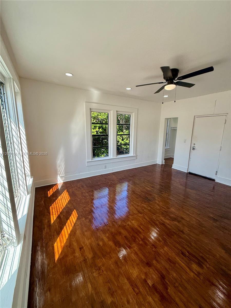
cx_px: 116
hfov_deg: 85.7
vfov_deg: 102.1
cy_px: 154
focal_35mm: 14
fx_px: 125
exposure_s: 1/205
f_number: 2.2
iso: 50
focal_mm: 2.22
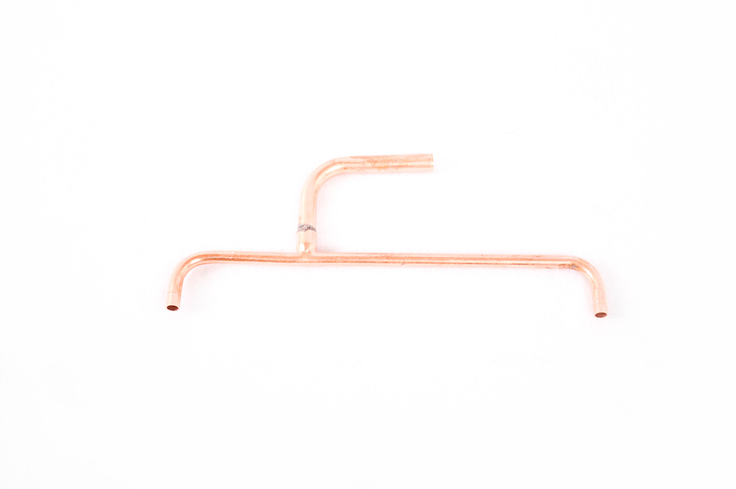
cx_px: 368
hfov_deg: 31.9
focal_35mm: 63
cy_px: 244
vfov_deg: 21.5
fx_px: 1286
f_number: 5.6
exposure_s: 1/125
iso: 100
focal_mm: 42
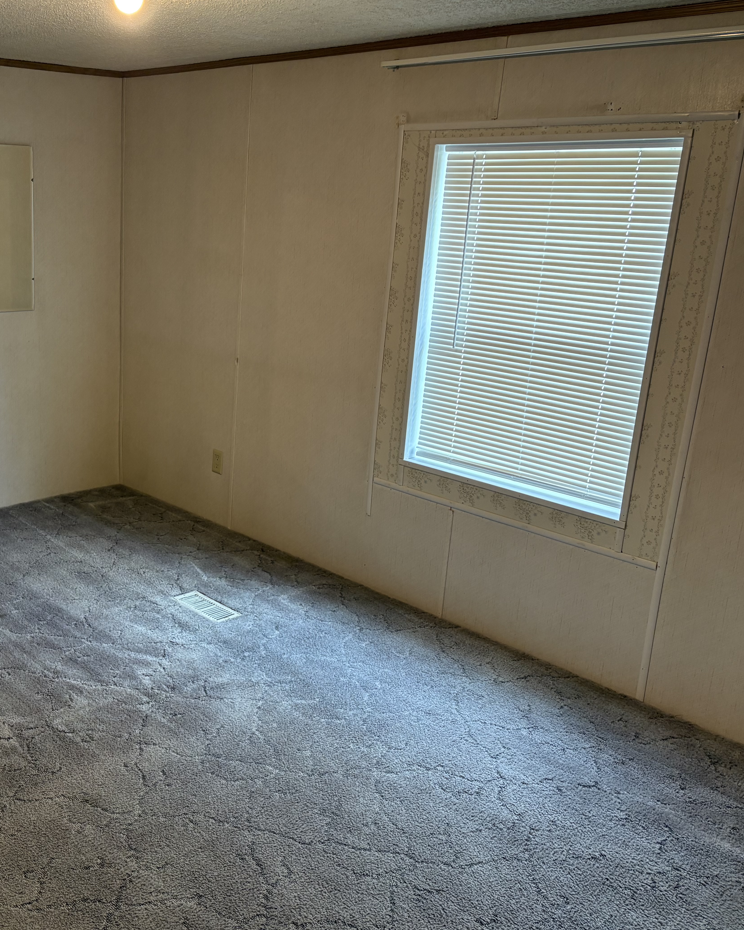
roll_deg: -1.8
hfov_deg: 40.7
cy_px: 478
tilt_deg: -16.1
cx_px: 164
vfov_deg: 51.5
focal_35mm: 35
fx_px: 963
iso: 160
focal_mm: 5.96
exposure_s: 1/60
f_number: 1.6
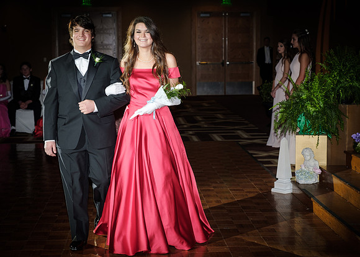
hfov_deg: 26.6
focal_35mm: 74
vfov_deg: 19.2
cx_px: 180
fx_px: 760
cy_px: 128
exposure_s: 1/125
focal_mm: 47
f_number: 2.8
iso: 200
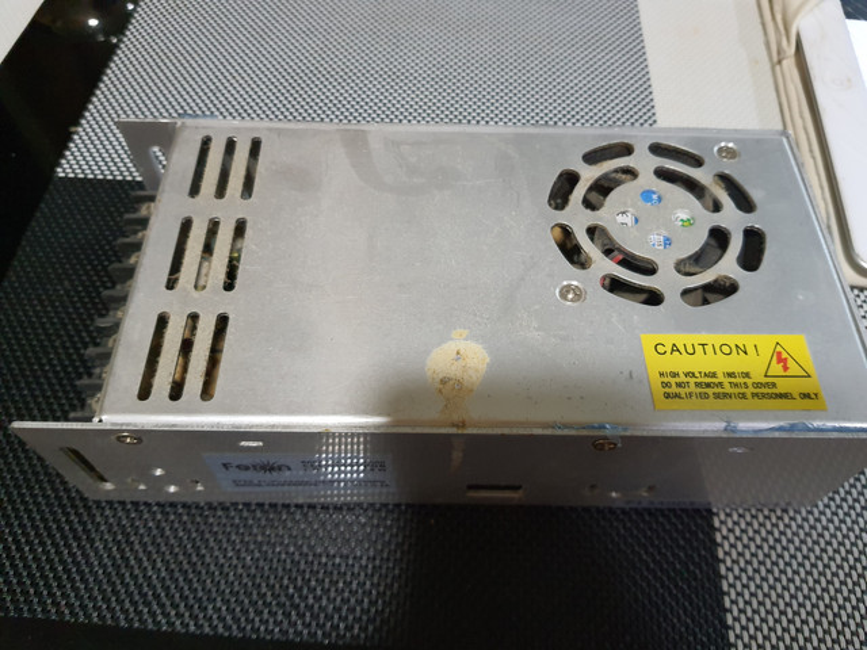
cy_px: 325
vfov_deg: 53.1
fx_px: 651
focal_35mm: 26
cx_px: 434
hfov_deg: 67.3
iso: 500
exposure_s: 1/50
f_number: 1.7
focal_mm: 4.32
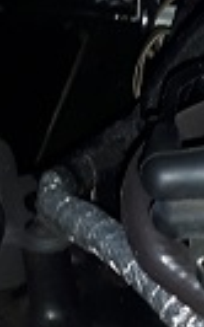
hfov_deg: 9.2
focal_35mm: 137
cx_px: 350
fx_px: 1220
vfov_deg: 14.6
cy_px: 419
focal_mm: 3.7
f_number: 1.9
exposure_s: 1/33
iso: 50
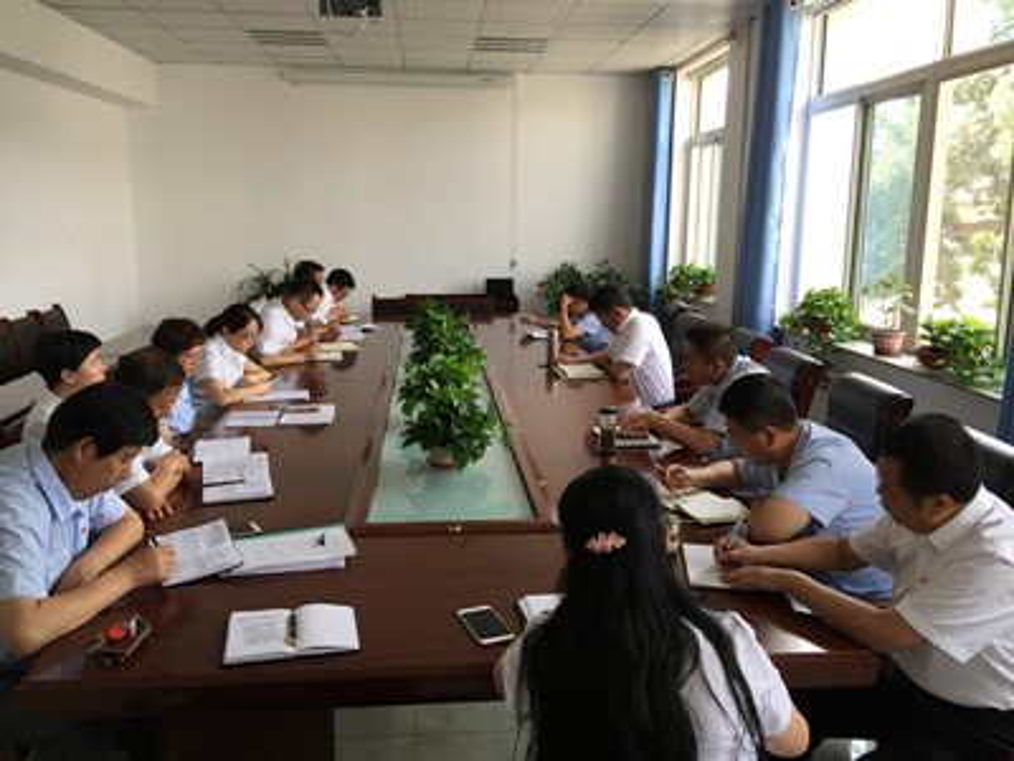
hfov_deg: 61.7
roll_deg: -0.6
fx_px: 849
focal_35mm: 29
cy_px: 380
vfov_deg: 48.2
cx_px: 507
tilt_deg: -8.8
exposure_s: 1/120
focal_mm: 4.15
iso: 50
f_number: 2.2
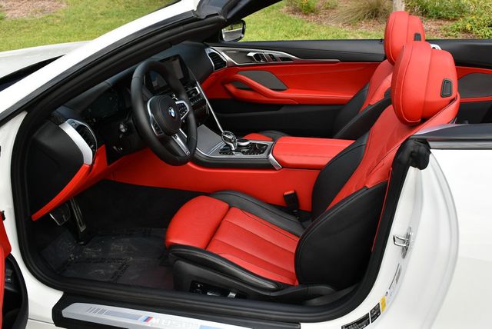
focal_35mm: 36
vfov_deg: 36.9
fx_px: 492
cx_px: 246
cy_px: 164
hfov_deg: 53.1
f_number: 6.3
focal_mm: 18
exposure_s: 1/250
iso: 200
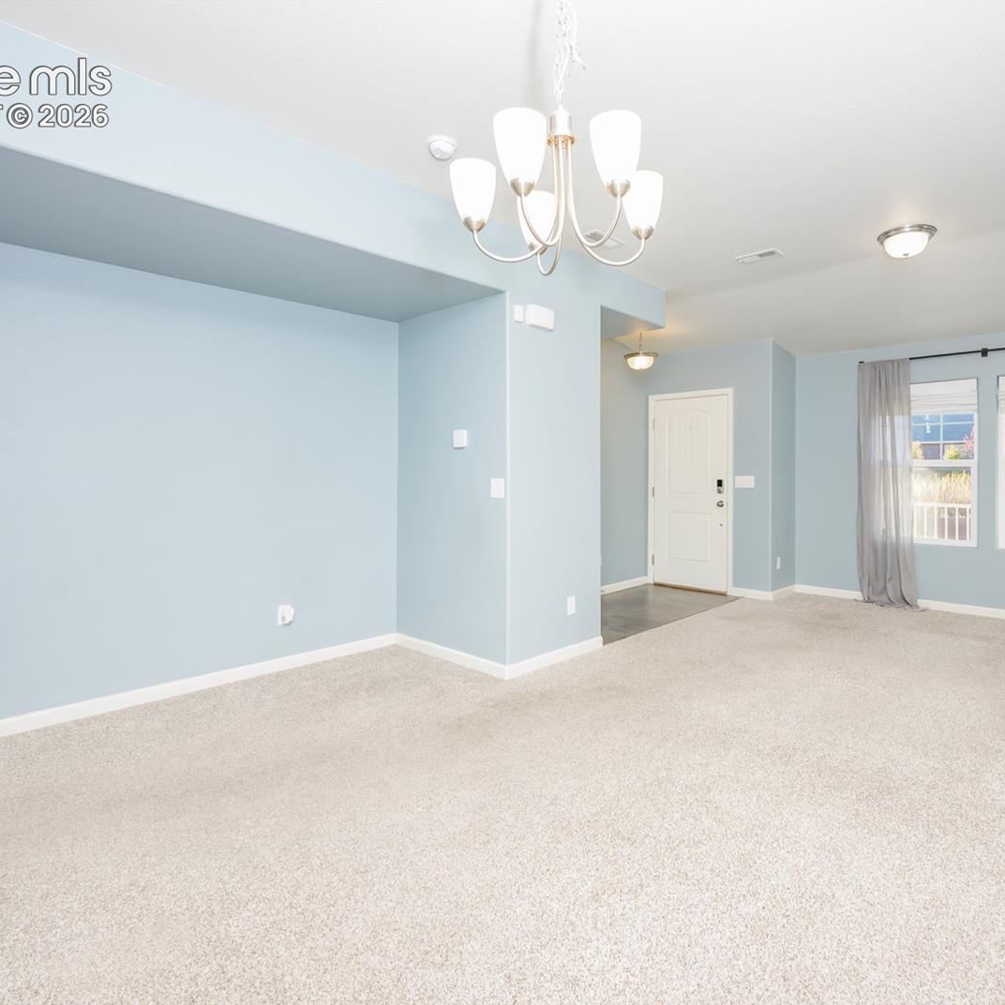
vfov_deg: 80.7
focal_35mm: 18
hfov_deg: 80.1
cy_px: 502
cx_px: 582
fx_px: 591
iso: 320
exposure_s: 1/60
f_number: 7.1
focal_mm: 14
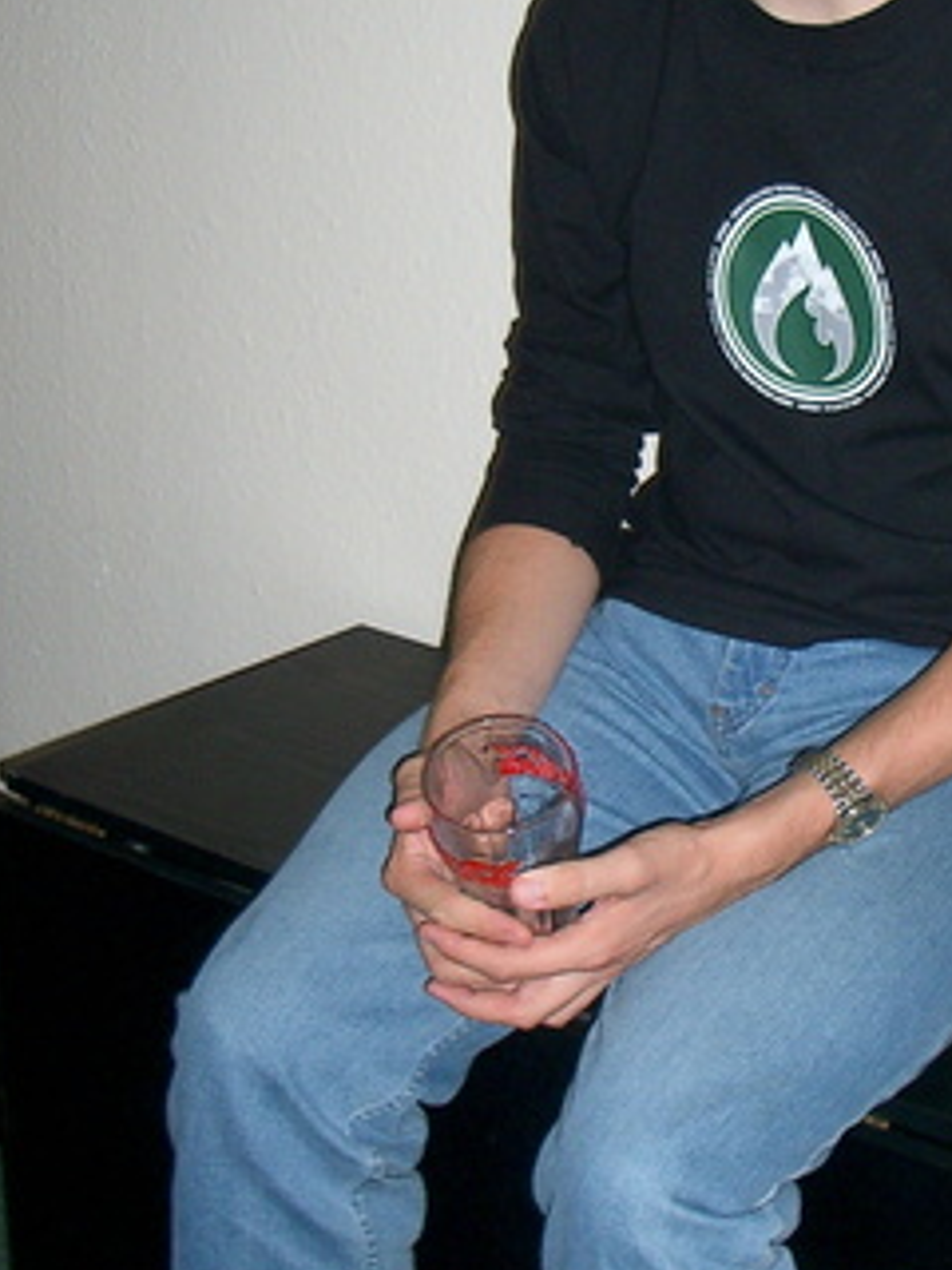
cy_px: 441
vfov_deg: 29.6
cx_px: 716
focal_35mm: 65
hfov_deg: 22.4
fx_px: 2383
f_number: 2.6
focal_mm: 5.8
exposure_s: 1/40
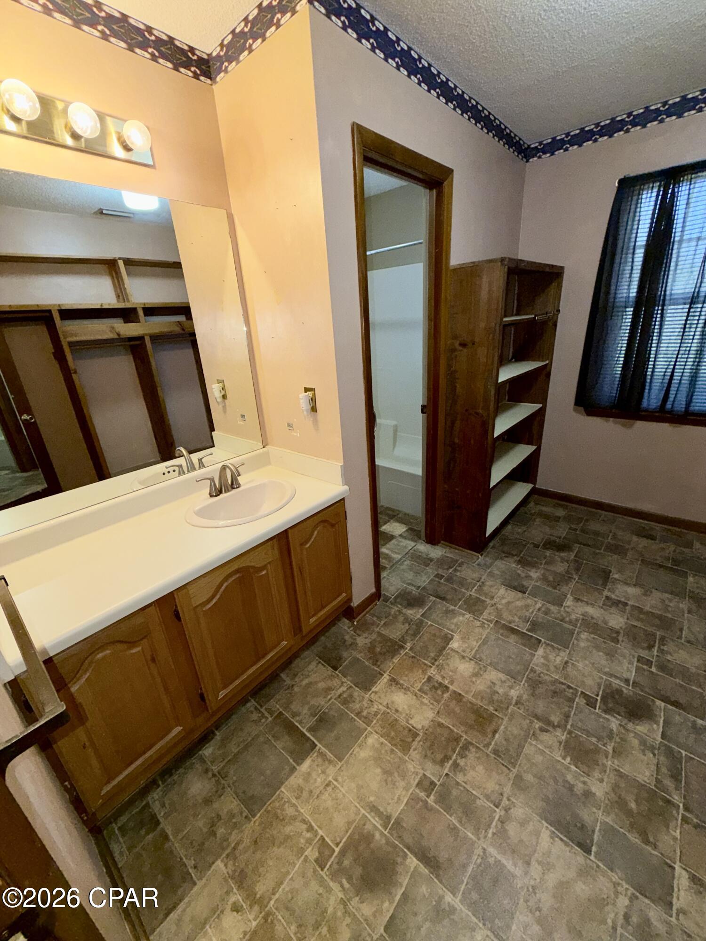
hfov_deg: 85.7
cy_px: 470
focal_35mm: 14
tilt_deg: -21.7
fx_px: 381
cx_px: 353
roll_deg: +3.3
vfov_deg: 102.1
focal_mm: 2.22
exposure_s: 1/60
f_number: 2.2
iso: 50
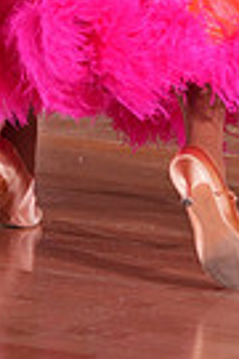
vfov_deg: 3.7
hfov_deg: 2.5
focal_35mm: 551
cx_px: 312
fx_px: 5487
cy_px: -306
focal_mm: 128
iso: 1000
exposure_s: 1/400
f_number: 2.8
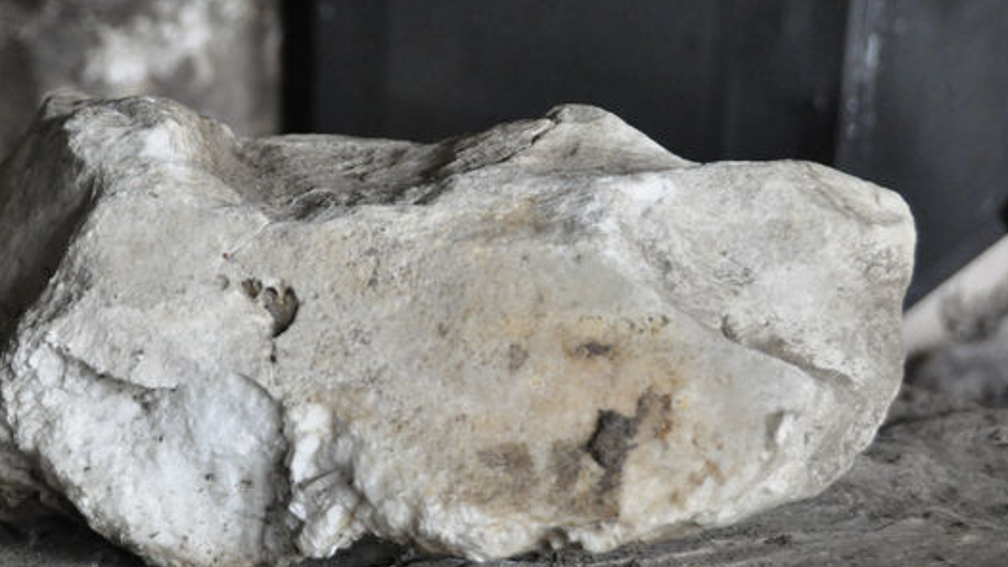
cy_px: 348
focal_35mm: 105
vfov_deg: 11.5
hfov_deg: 20.3
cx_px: 378
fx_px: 2807
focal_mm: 44
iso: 3200
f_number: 4.5
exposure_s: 1/60
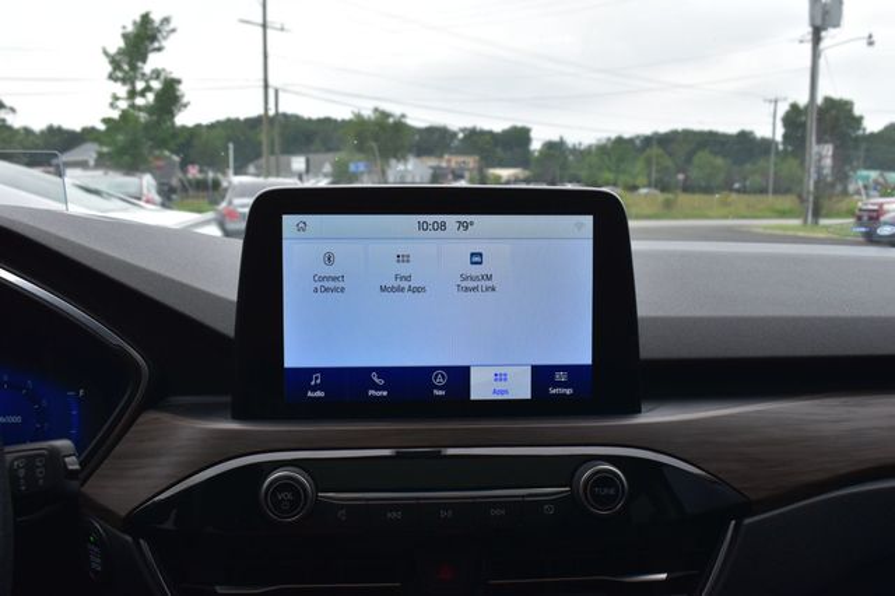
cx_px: 448
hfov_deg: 53.2
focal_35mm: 36
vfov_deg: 36.8
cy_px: 298
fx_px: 894
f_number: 10
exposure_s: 1/200
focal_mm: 24
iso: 400
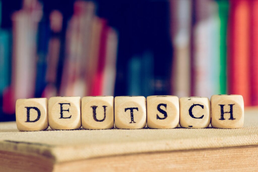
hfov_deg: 20.4
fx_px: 717
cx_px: 129
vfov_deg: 13.7
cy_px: 86
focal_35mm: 100
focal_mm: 100
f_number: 29
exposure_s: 1/60
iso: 1250
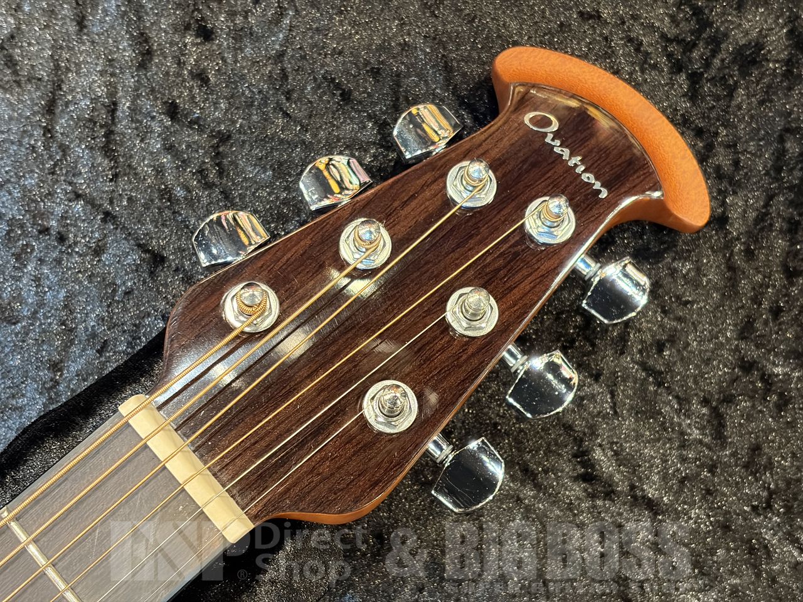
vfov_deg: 28.0
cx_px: 402
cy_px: 301
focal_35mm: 52
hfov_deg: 36.8
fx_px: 1206
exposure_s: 1/30
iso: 250
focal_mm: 5.96
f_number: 1.6
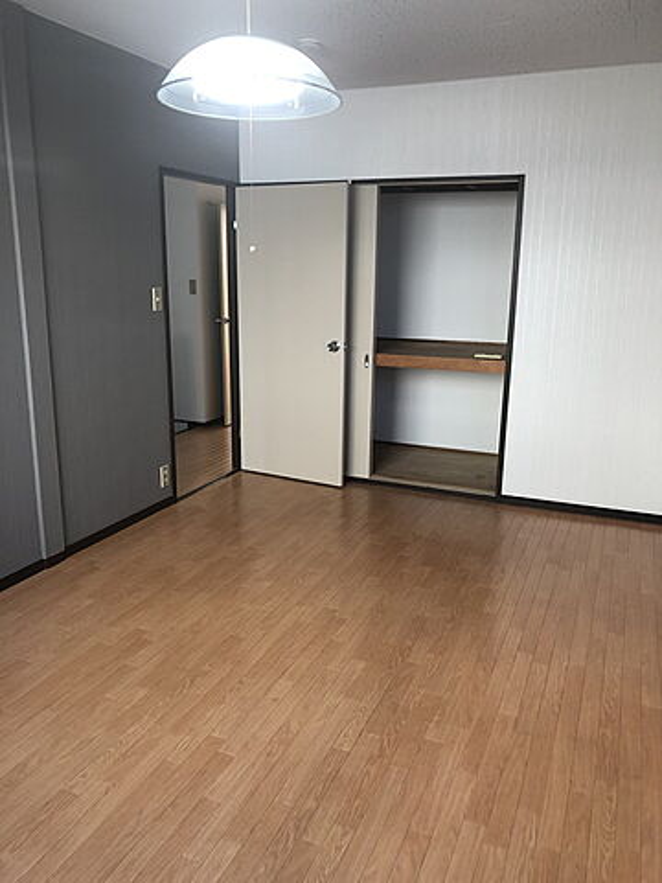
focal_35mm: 28
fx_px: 714
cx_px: 331
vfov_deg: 63.4
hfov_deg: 49.7
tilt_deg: -13.6
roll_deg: -1.8
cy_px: 442
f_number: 1.8
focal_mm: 3.99
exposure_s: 1/33
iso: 40
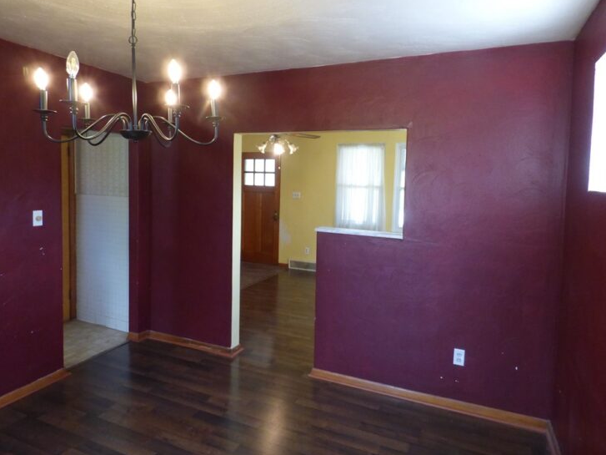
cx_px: 293
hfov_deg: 76.4
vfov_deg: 61.0
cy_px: 206
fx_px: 385
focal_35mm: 22
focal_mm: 3.58
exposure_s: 1/60
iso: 400
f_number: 2.8
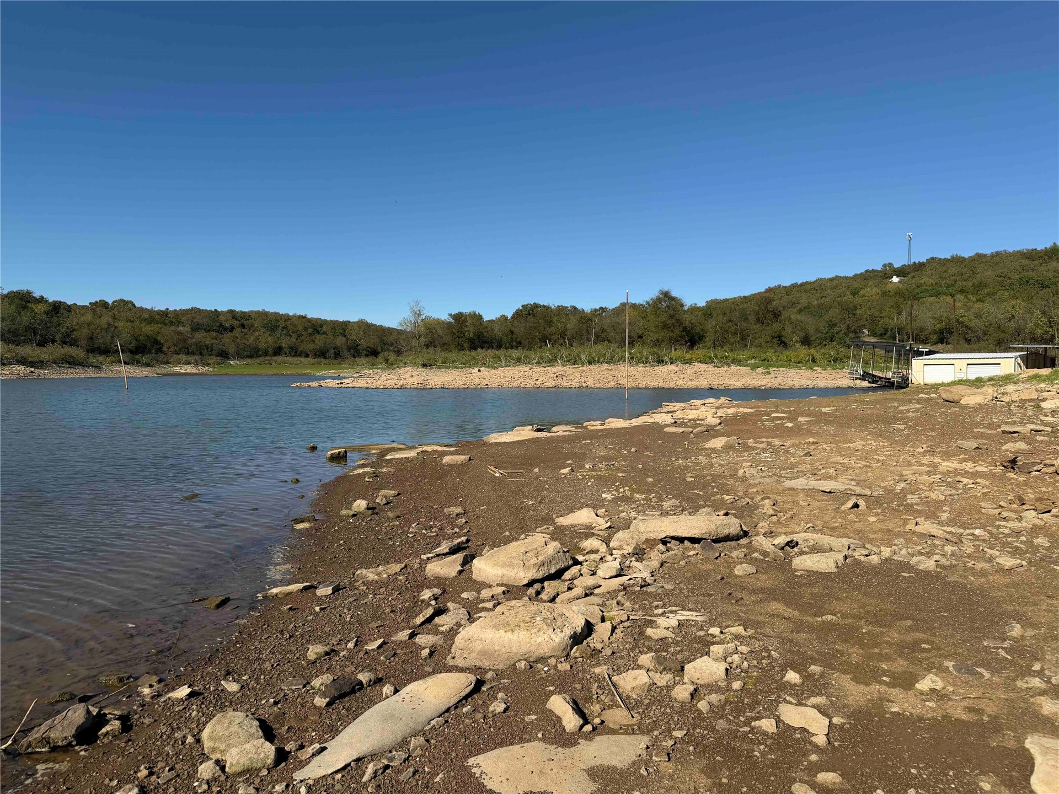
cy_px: 397
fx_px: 734
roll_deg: -2.3
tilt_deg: -1.8
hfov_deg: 71.6
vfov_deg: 56.8
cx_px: 530
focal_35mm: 24
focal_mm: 6.76
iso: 80
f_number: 1.78
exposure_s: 1/6173
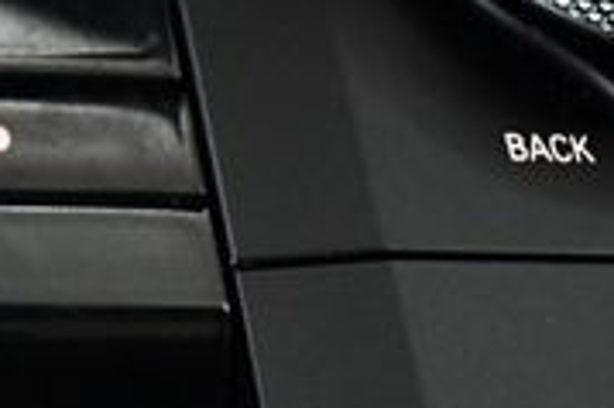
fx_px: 2198
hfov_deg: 15.0
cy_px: 233
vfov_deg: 10.6
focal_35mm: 129
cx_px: -250
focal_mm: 18
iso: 3200
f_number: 3.5
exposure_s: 1/100
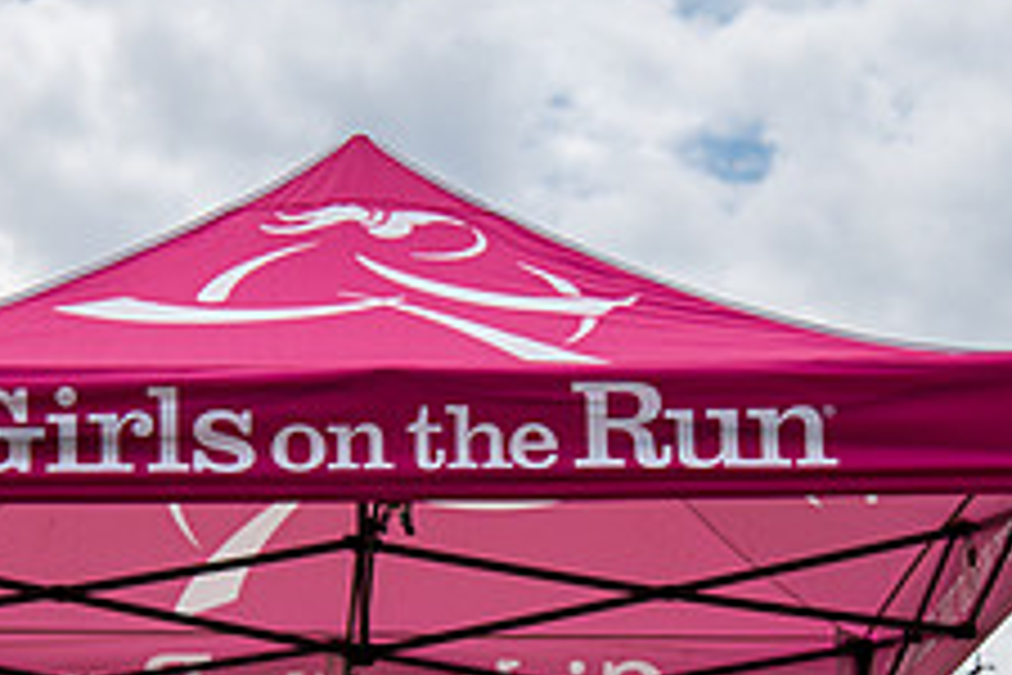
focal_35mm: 134
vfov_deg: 10.1
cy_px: 698
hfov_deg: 15.3
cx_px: 454
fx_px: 3767
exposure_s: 1/3200
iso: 200
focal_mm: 52
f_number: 4
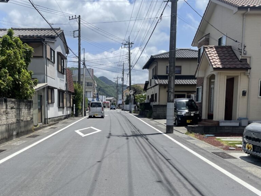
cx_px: 103
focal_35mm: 35
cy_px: 127
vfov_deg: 40.3
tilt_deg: -5.5
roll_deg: -2.0
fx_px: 264
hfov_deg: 52.2
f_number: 1.6
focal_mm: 4.2
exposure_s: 1/4000
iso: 32
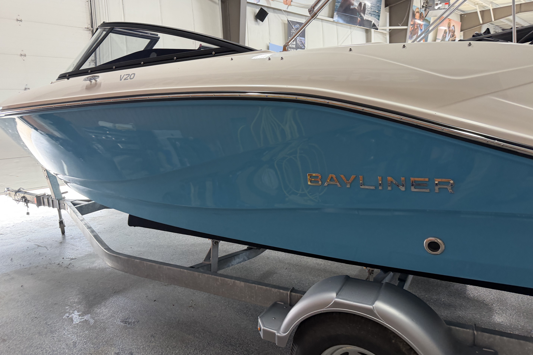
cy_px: 157
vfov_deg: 51.2
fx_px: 370
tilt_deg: -4.1
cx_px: 266
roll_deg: +3.3
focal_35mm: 25
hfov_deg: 71.5
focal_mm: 6.76
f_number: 1.78
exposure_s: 1/60
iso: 200
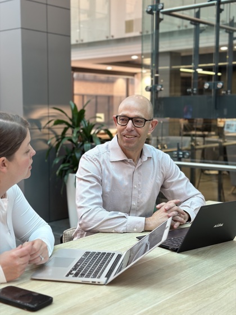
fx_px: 436
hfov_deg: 30.3
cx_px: 118
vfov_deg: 39.7
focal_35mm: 48
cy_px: 158
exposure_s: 1/100
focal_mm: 6.86
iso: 160
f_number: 1.78
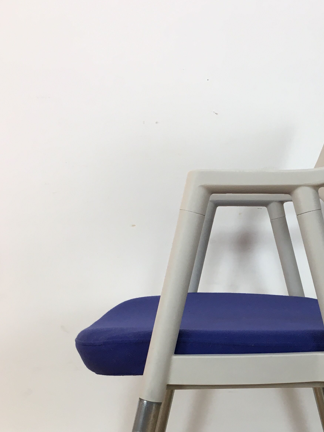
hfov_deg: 28.4
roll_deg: +1.1
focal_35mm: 50
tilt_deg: -13.0
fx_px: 624
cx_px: 265
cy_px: 357
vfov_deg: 36.6
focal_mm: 4.15
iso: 32
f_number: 2.2
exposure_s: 1/33
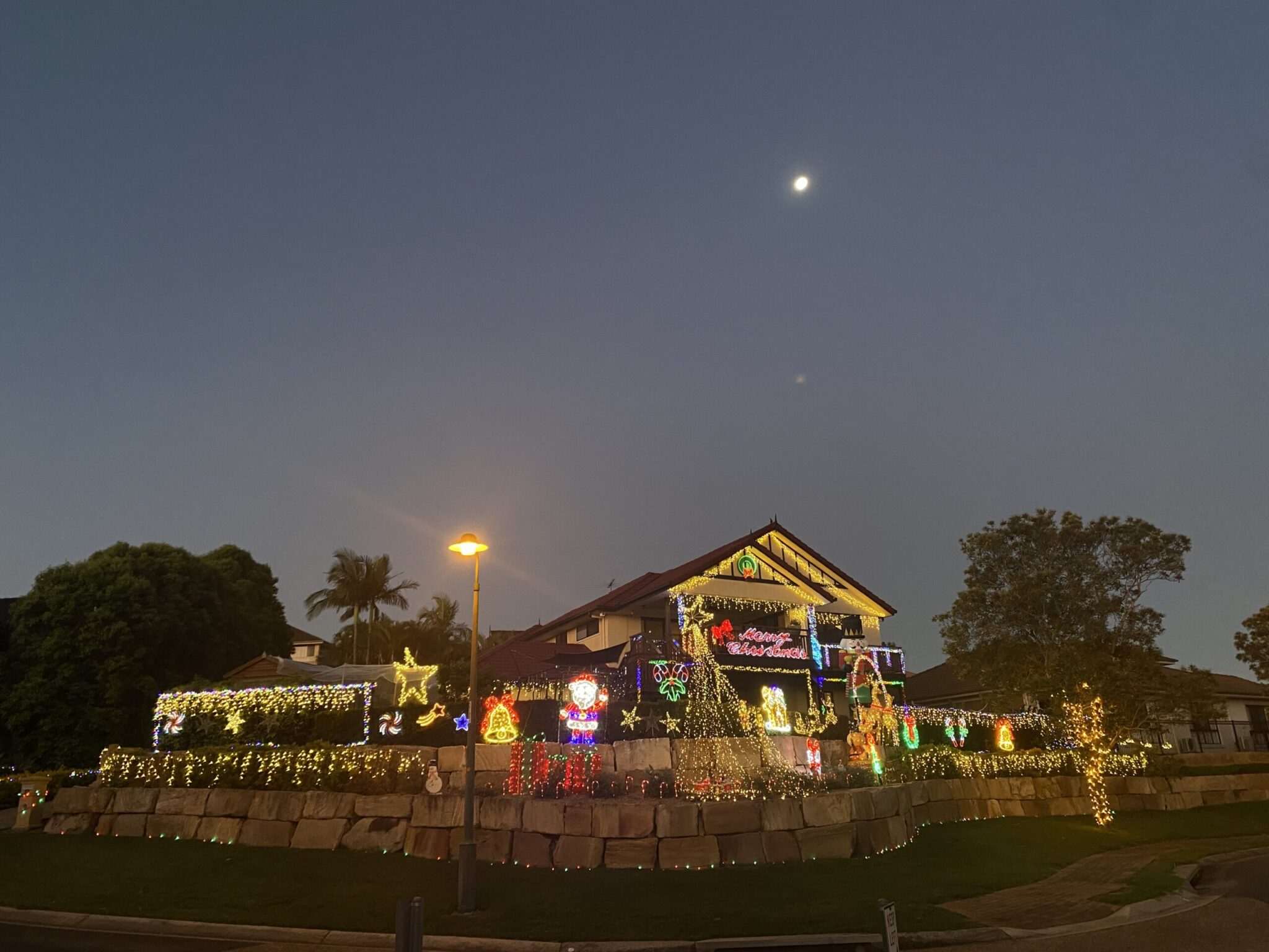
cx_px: 634
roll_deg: +1.8
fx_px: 953
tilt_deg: +19.0
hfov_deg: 67.3
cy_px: 476
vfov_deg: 53.1
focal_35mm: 26
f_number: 1.8
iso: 320
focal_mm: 4.25
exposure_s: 1/50
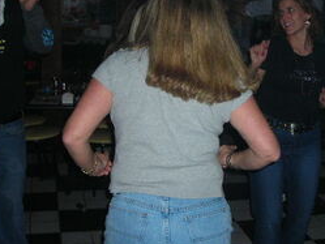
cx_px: 179
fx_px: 573
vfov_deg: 24.0
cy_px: 90
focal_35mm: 61
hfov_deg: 31.6
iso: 104
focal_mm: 6.3
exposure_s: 1/60.1
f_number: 3.2
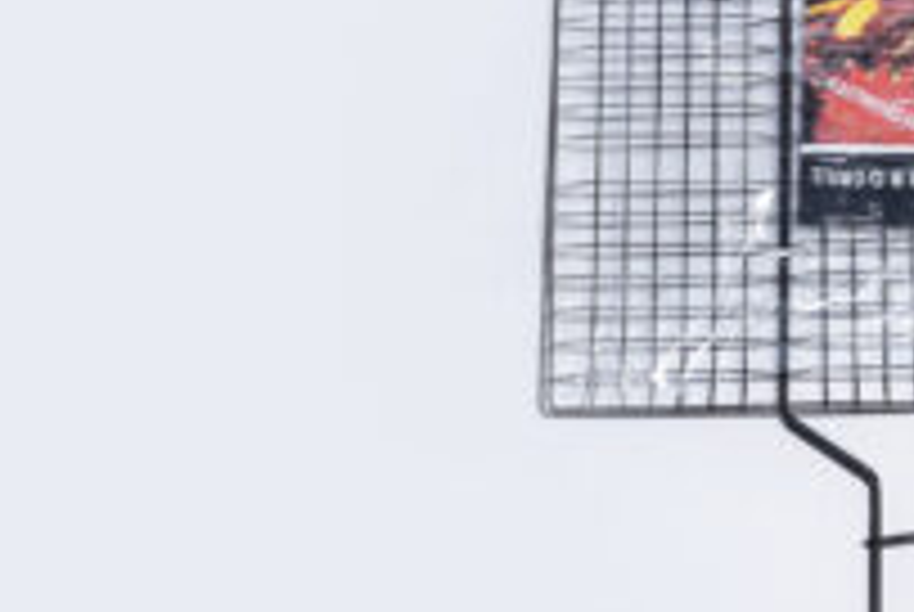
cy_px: 416
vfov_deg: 18.4
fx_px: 1881
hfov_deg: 25.9
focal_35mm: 74
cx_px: 914
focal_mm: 35
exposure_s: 1/200
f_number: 9
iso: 3200
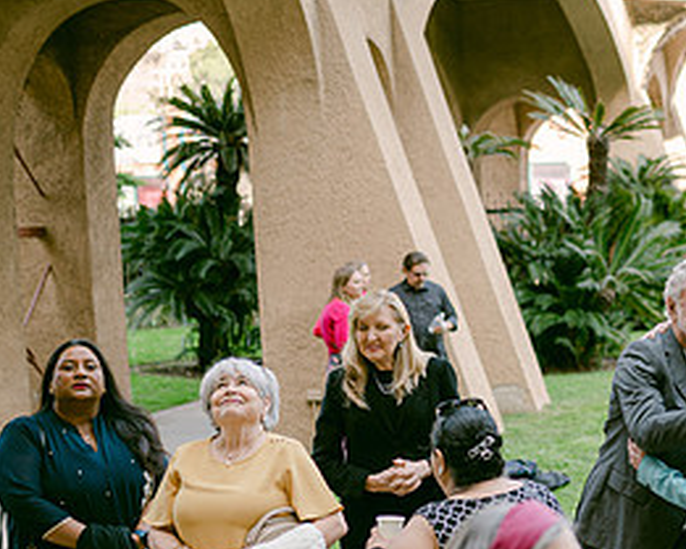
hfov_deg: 24.6
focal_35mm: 73
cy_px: 349
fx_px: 1483
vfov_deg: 20.9
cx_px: 712
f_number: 2
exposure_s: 1/400
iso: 100
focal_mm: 35
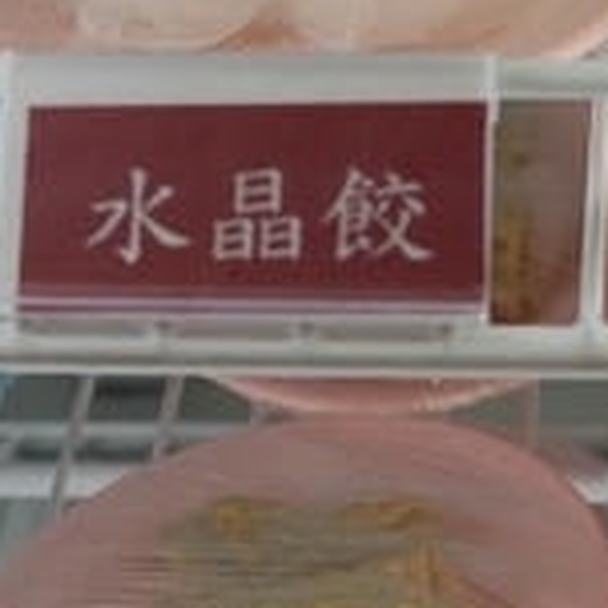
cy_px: -201
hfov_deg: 9.2
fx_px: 3756
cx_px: 604
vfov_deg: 9.1
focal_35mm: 189
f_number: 4
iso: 320
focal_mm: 28
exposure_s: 1/160
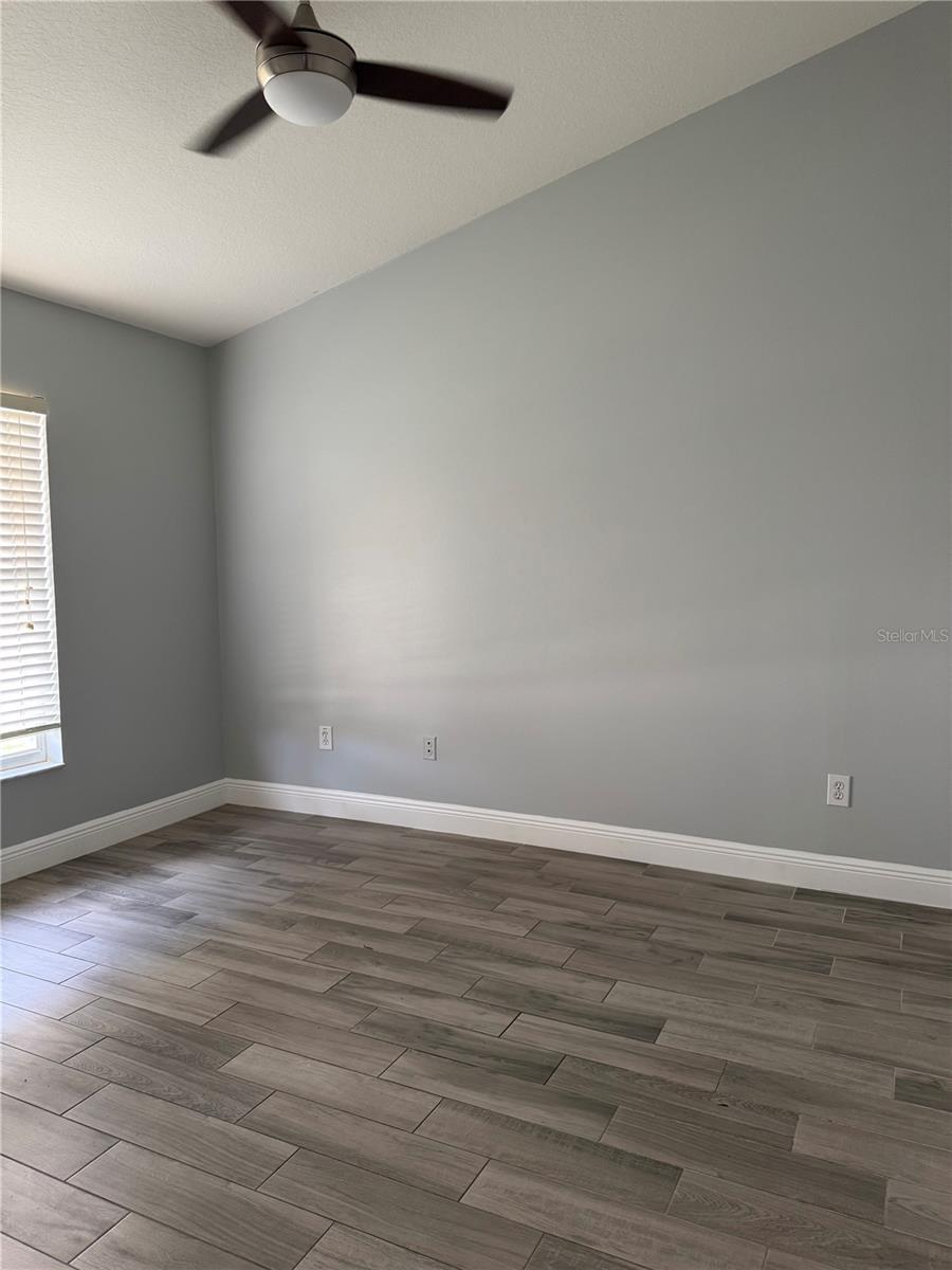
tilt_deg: -4.9
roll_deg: +0.7
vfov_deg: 71.6
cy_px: 635
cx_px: 476
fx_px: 880
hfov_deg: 56.8
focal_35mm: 24
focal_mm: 6.76
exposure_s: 1/120
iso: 200
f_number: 1.78
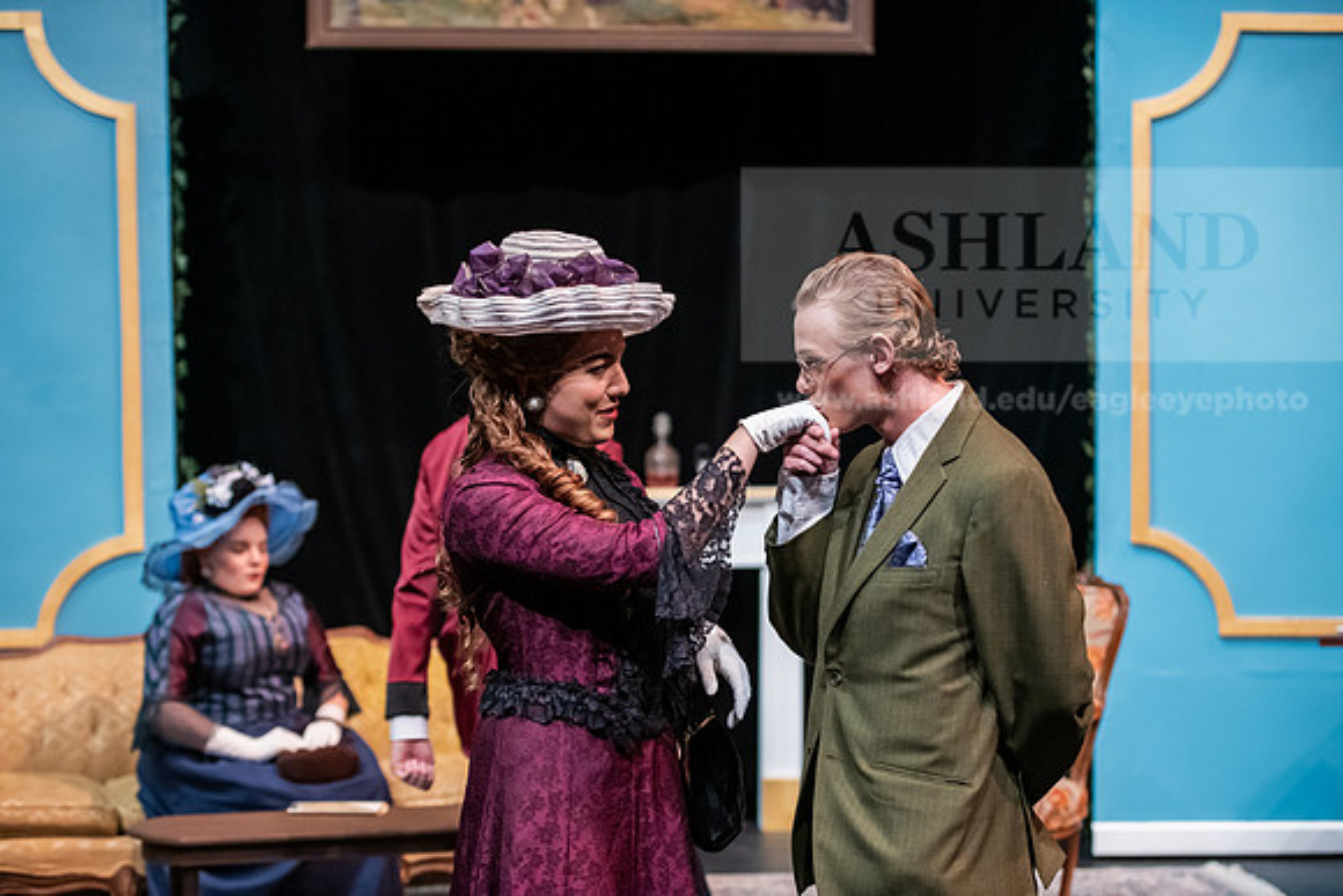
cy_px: 448
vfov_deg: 19.5
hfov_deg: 28.8
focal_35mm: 70
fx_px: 2612
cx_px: 672
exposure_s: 1/200
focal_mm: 70
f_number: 3.2
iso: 3200
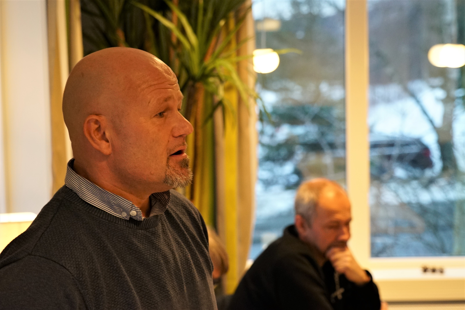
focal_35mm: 75
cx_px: 232
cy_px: 155
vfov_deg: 18.2
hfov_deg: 27.0
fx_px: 969
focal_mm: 75
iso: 4000
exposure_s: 1/160
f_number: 5.6
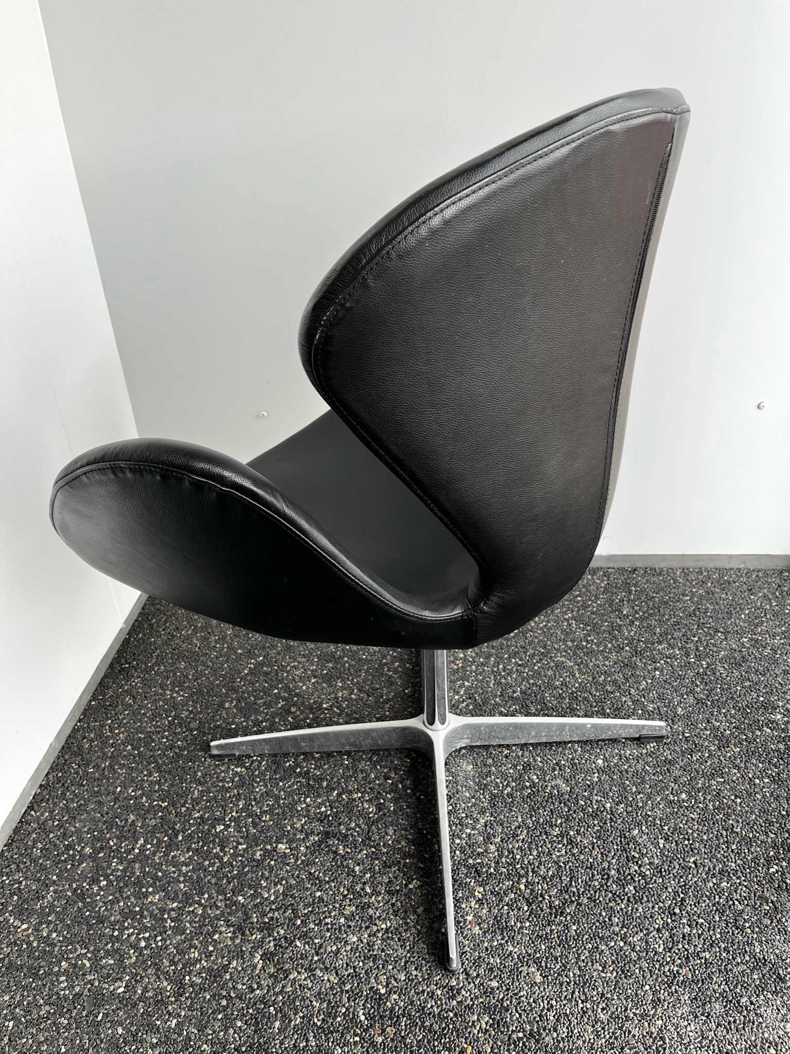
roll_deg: +2.7
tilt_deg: -31.7
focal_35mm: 26
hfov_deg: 53.0
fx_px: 791
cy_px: 527
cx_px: 395
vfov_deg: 67.3
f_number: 1.6
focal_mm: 5.1
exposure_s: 1/98
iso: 40
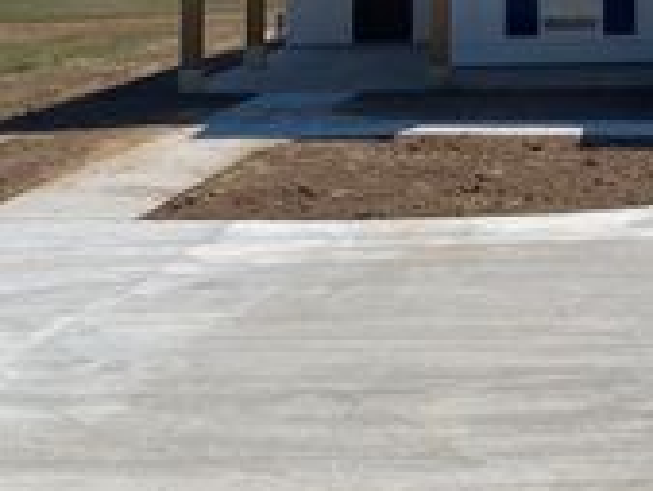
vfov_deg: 17.7
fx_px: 1454
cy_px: -180
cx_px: 649
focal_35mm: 77
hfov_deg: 24.2
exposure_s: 1/5747
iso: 32
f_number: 1.8
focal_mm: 4.25
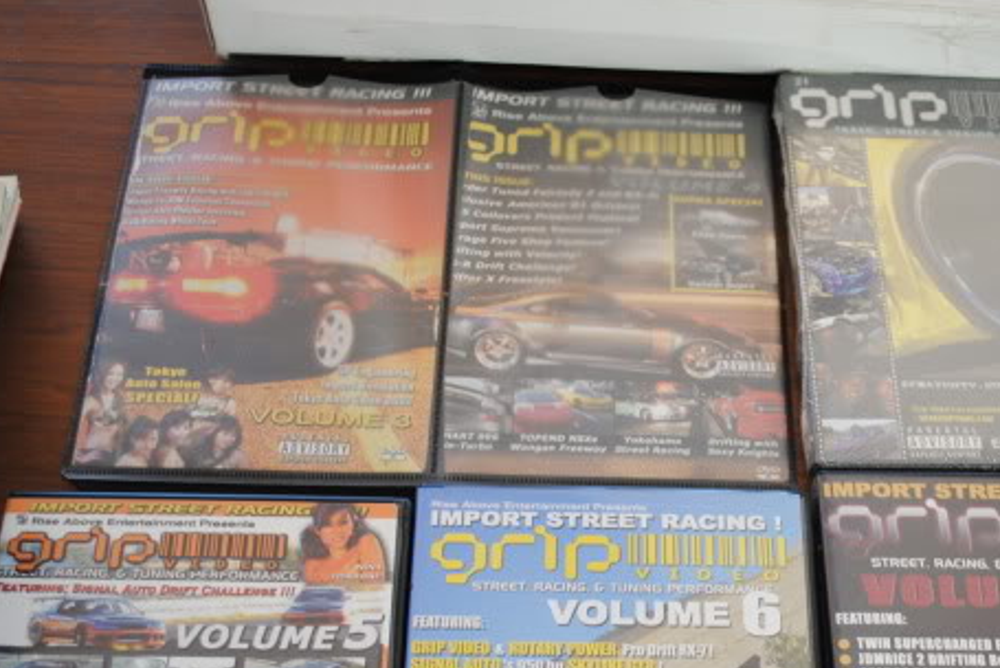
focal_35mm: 58
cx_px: 726
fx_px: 1612
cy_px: 528
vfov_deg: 23.1
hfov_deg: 33.9
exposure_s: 1/50
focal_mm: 22
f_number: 4
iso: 200
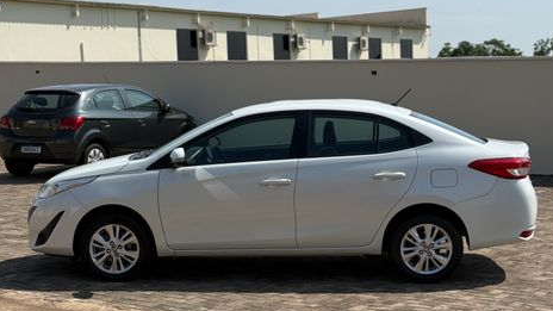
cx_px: 278
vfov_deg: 22.6
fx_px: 777
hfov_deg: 39.2
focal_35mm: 53
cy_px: 204
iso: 100
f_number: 1.78
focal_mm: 6.76
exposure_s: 1/7143
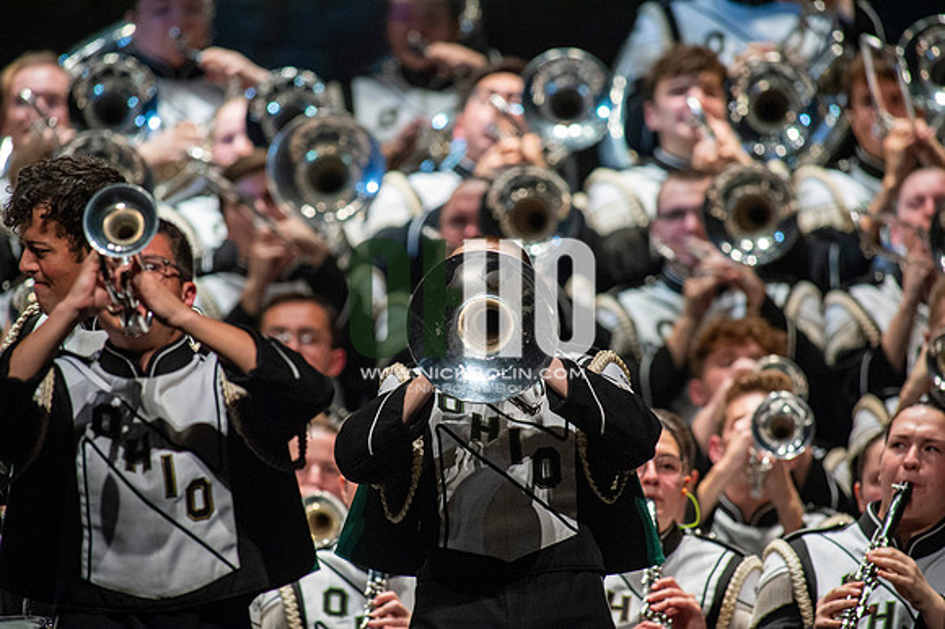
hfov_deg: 3.4
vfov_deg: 2.3
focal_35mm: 600
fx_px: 15740
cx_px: 472
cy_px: 314
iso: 5000
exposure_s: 1/400
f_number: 5.6
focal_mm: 600
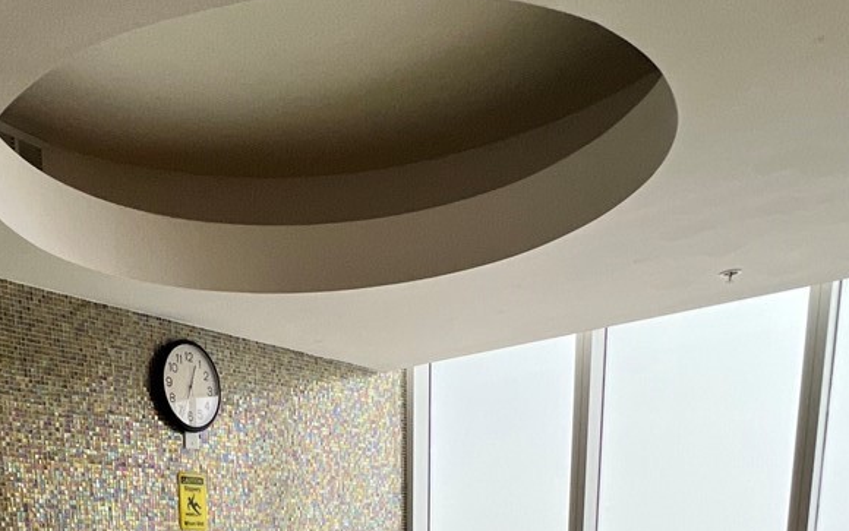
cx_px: 263
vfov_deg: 24.8
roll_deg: +2.3
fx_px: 880
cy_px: 819
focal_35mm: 38
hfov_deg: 50.3
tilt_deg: -13.1
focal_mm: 1.57
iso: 32
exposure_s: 1/179
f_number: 1.8
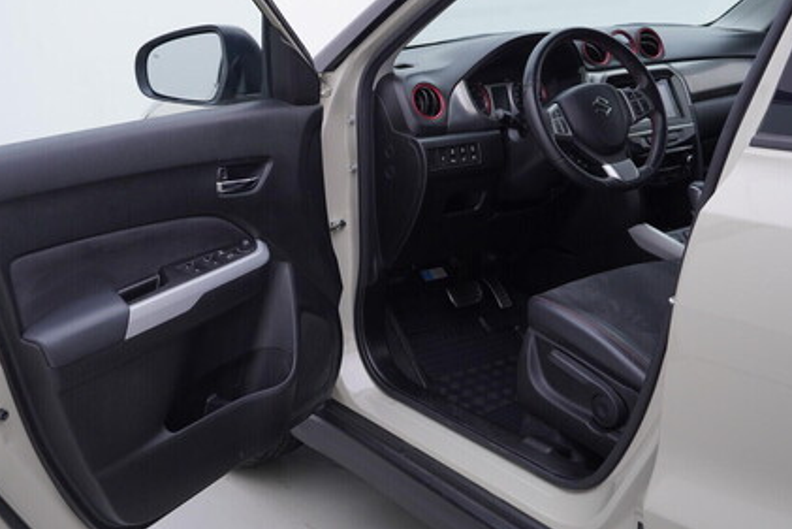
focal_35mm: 47
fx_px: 1034
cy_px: 187
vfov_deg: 28.5
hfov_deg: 41.7
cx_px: 312
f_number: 3.5
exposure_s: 1/60
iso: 125
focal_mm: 24
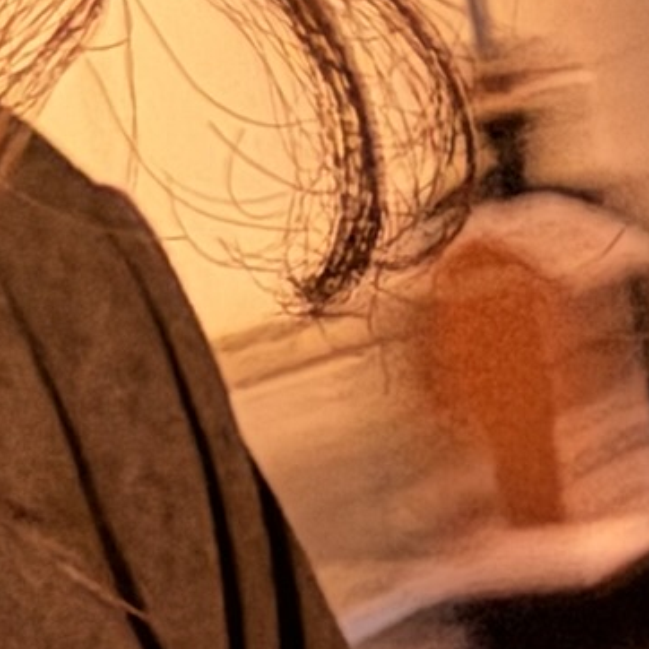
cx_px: -264
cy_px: -568
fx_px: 3182
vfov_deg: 10.8
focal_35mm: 150
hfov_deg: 11.3
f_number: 1.9
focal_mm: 2.69
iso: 500
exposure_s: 1/8
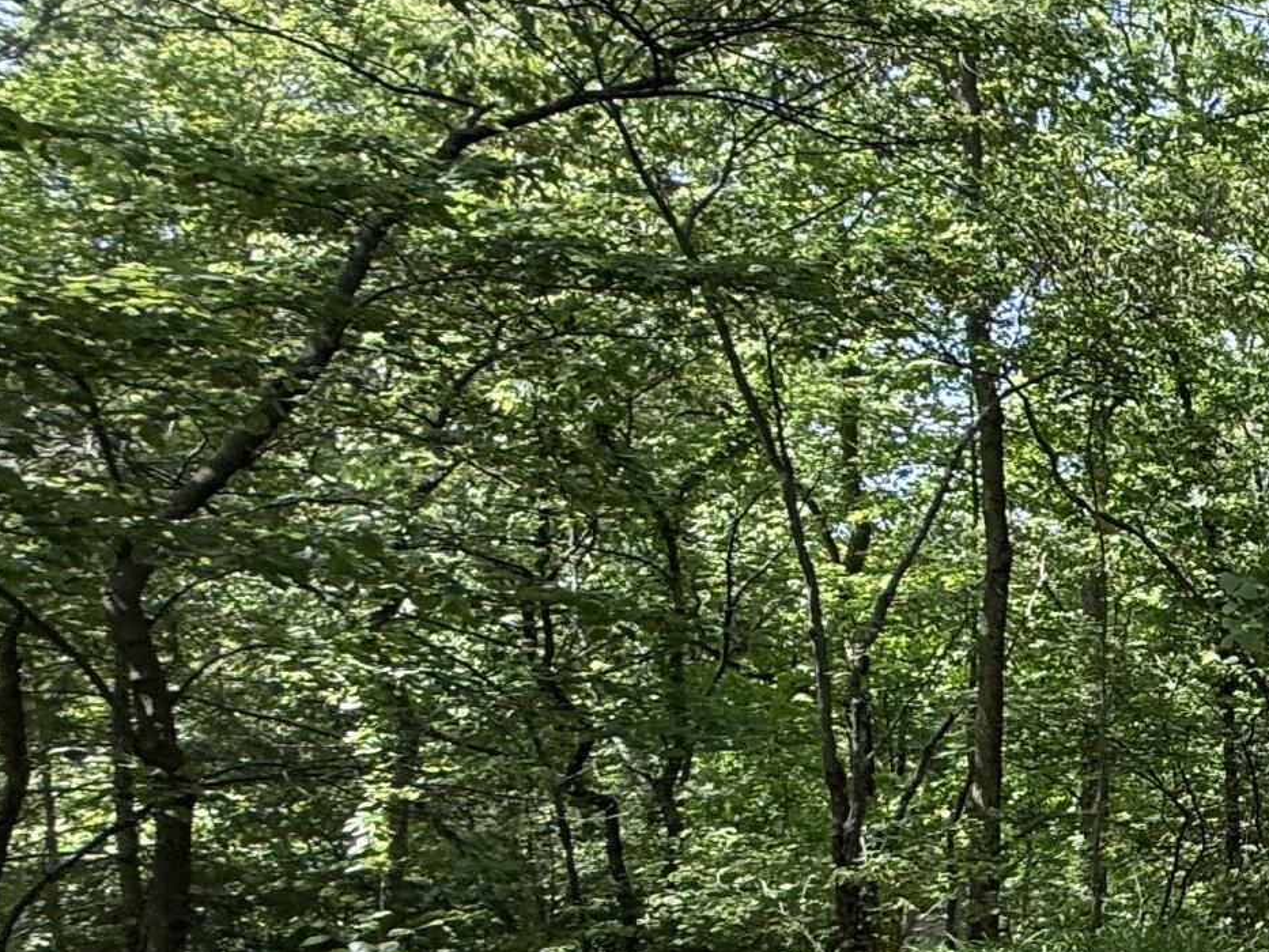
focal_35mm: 45
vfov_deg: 31.6
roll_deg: -0.9
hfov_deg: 26.4
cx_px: 2013
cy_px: 715
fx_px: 1650
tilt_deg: +1.4
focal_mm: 2.22
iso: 64
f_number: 2.2
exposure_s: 1/156
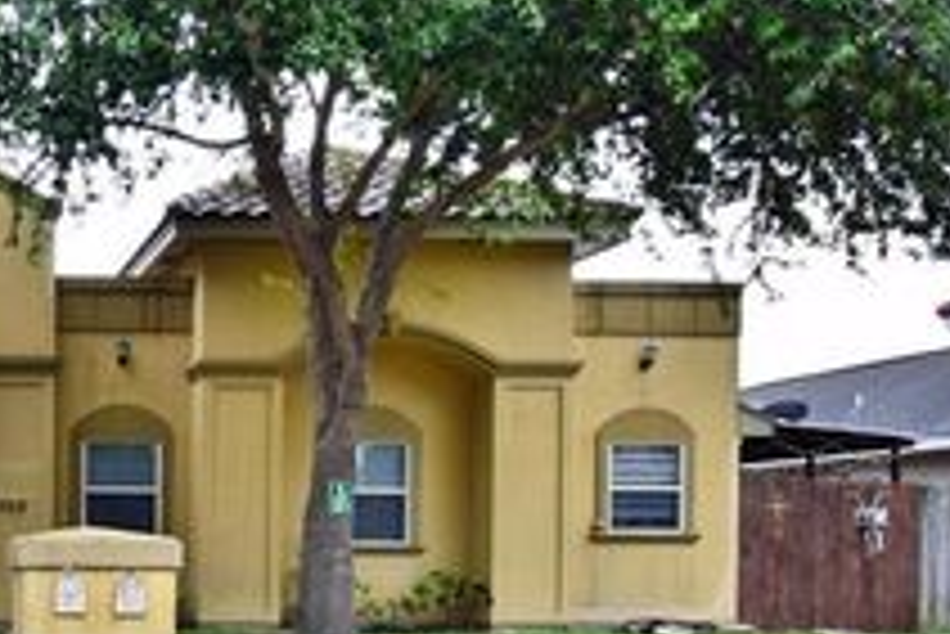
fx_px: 1220
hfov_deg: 35.9
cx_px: -108
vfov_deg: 28.0
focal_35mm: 46
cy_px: 582
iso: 400
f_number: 9
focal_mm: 13
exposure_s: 1/100
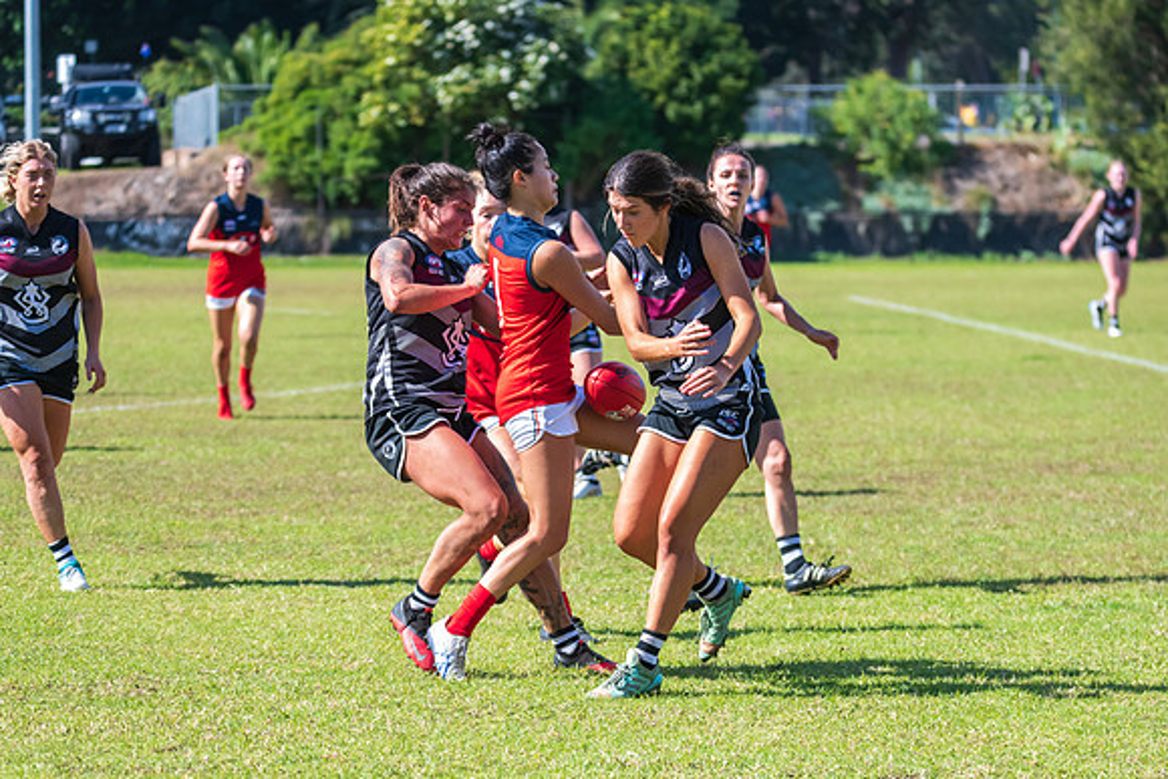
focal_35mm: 195
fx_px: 6338
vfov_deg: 7.0
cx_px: 752
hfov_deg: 10.5
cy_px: 483
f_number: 6.3
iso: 800
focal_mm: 150
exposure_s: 1/2000
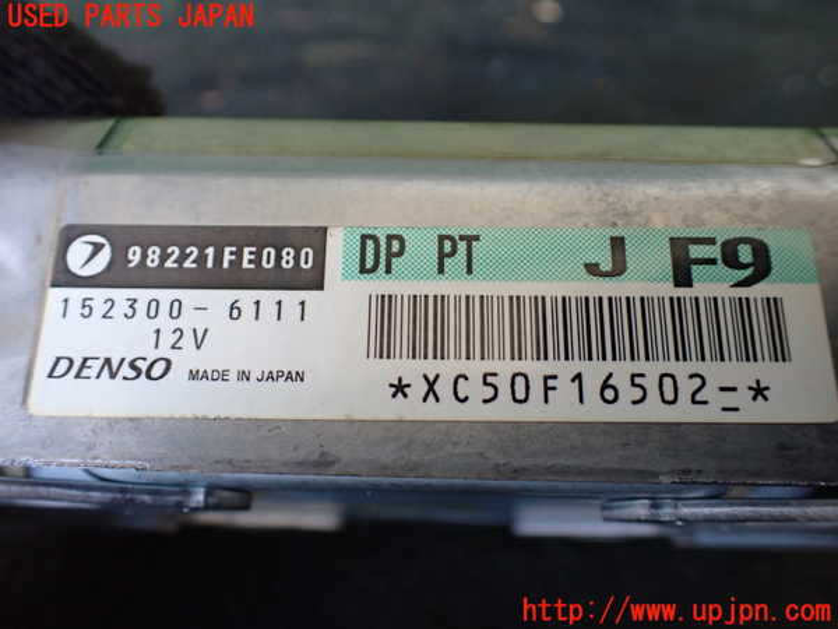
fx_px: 726
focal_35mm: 30
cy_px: 314
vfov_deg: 46.8
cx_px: 419
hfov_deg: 60.0
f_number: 2.3
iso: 500
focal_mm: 5.4
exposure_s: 1/125
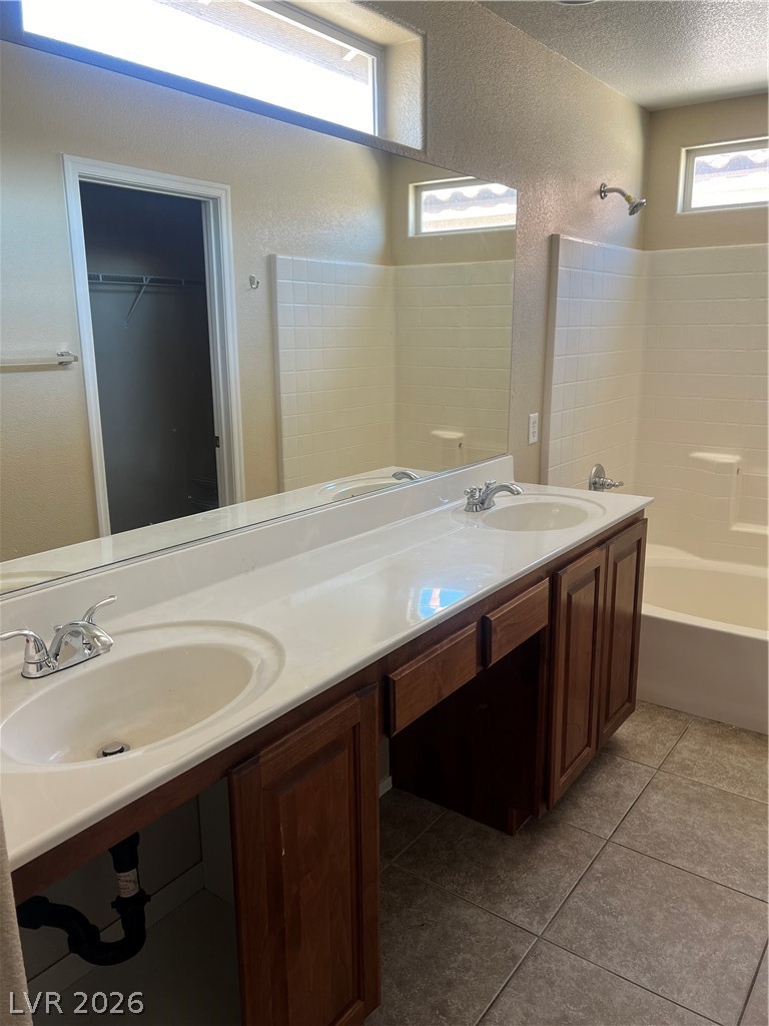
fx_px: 770
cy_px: 513
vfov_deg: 67.3
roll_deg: +1.3
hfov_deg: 53.1
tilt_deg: -13.1
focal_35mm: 26
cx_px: 384
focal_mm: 5.7
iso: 80
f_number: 1.5
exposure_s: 1/120
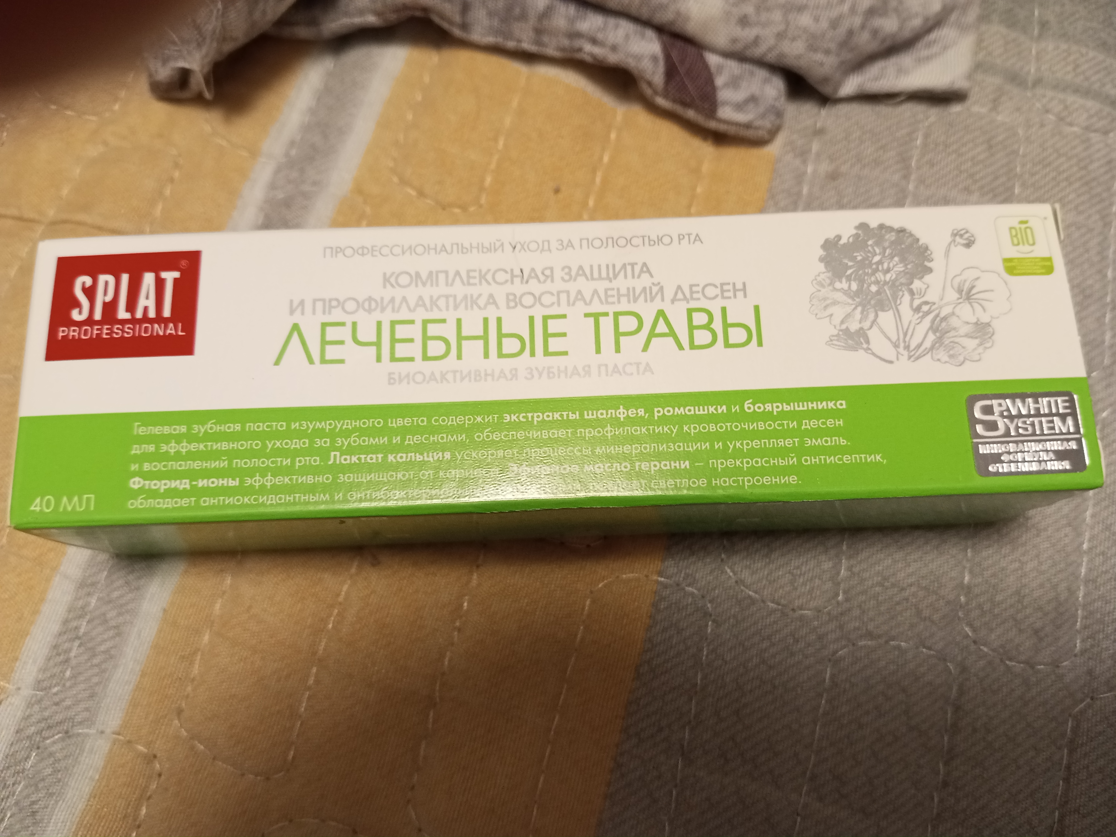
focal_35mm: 27
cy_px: 418
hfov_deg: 65.3
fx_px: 870
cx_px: 558
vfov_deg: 51.4
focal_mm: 4.11
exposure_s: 1/33.3
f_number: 1.6
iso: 863
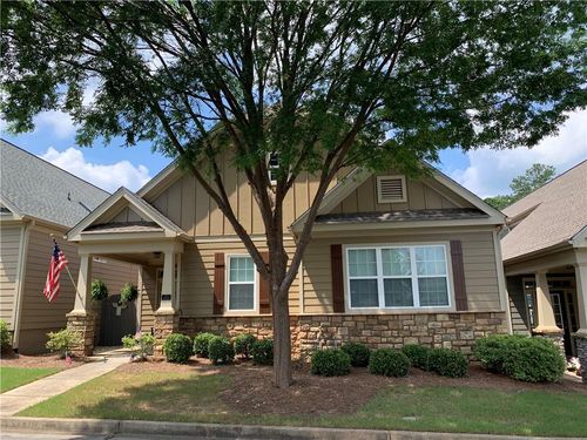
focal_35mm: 26
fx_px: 441
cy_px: 220
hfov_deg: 67.3
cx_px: 294
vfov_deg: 53.1
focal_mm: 4.25
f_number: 1.8
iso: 25
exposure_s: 1/771
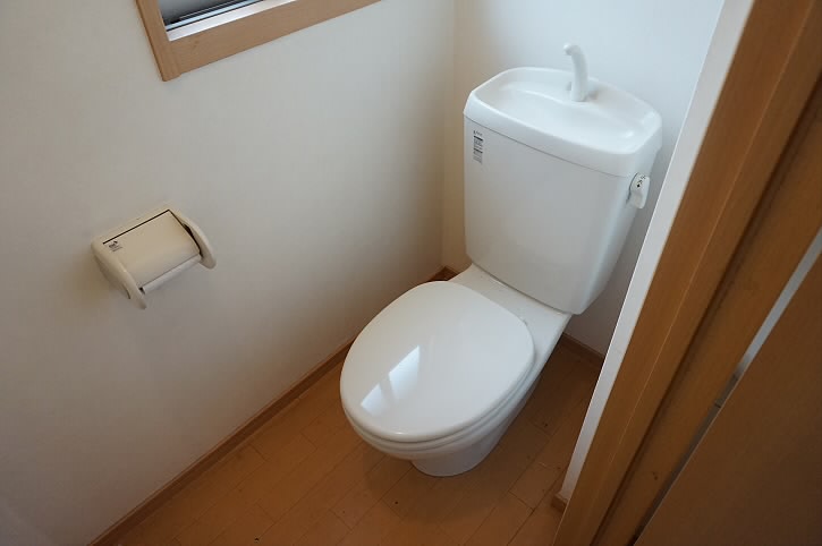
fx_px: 547
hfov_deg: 73.8
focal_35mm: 24
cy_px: 273
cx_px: 411
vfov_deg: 53.0
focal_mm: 16
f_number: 4
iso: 1600
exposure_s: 1/160
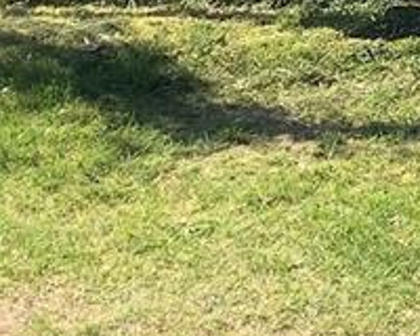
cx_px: 939
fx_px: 1927
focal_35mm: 155
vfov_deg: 9.1
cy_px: -443
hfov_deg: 10.9
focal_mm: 3.3
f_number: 2.4
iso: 25
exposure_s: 1/566
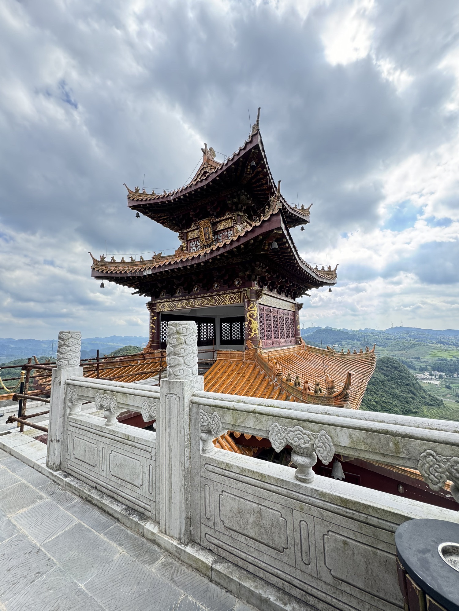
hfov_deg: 85.7
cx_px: 230
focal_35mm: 14
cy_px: 306
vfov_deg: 102.1
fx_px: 248
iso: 40
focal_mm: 2.22
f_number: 2.2
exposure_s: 1/278
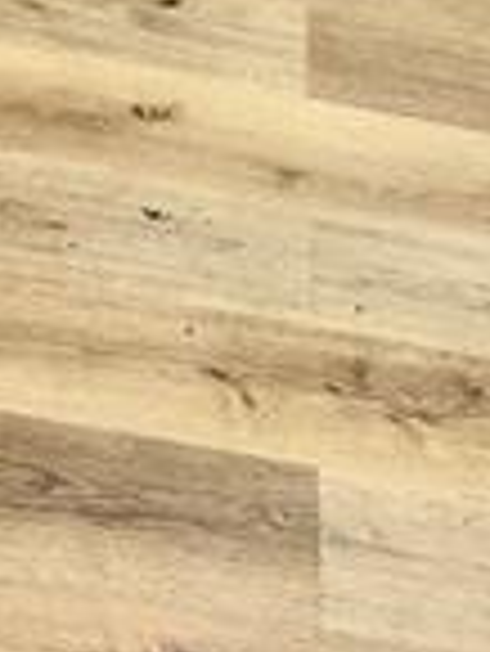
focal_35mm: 138
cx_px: 211
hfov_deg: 10.8
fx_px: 2601
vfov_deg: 13.8
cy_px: -193
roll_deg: -12.1
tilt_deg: -25.5
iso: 50
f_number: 1.6
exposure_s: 1/26
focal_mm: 5.96
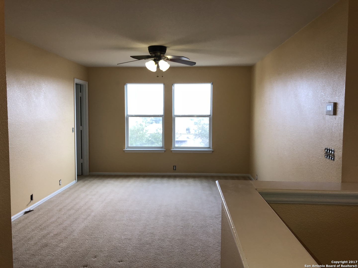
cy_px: 134
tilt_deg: -5.6
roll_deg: -0.2
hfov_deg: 61.7
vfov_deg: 48.2
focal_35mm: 29
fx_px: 300
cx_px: 179
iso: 50
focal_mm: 3.99
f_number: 1.8
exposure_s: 1/120
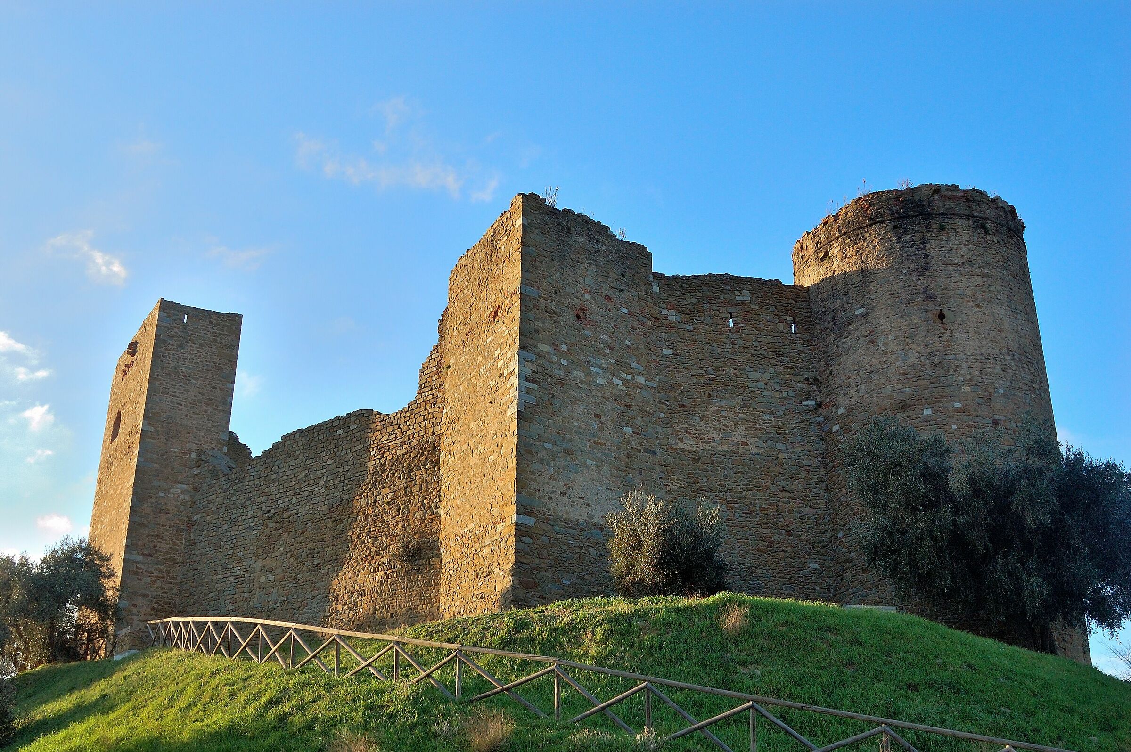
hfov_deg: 53.2
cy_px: 376
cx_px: 566
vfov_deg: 36.8
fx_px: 1130
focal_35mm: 36
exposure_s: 1/200
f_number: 8
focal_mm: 24
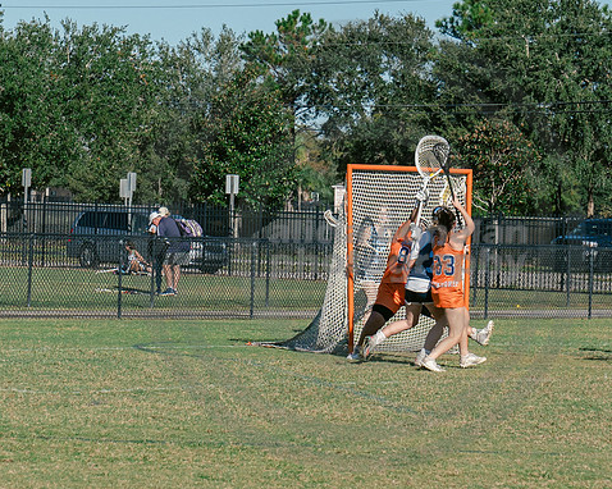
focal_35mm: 203
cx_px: 309
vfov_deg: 7.6
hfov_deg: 9.5
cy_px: 203
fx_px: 3675
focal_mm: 70
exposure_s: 1/1600
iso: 250
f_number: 5.6
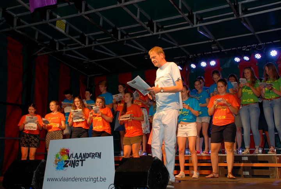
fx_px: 364
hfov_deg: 42.2
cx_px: 140
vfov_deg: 29.1
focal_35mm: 46
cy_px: 94
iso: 320
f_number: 4.2
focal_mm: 31
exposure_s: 1/60
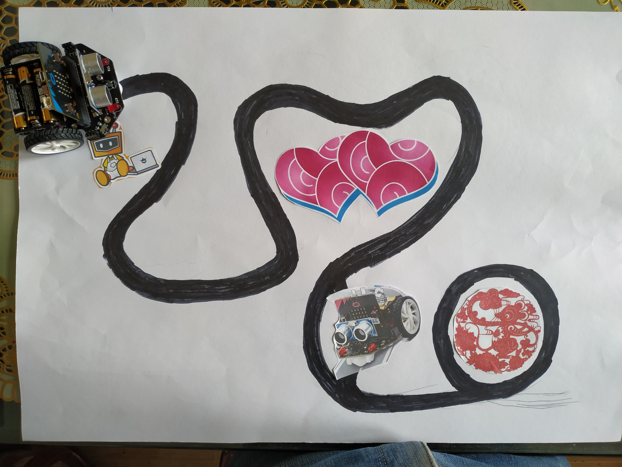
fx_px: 431
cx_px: 311
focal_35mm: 24
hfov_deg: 71.6
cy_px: 234
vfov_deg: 56.8
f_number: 1.9
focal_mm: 3.94
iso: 100
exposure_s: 1/100
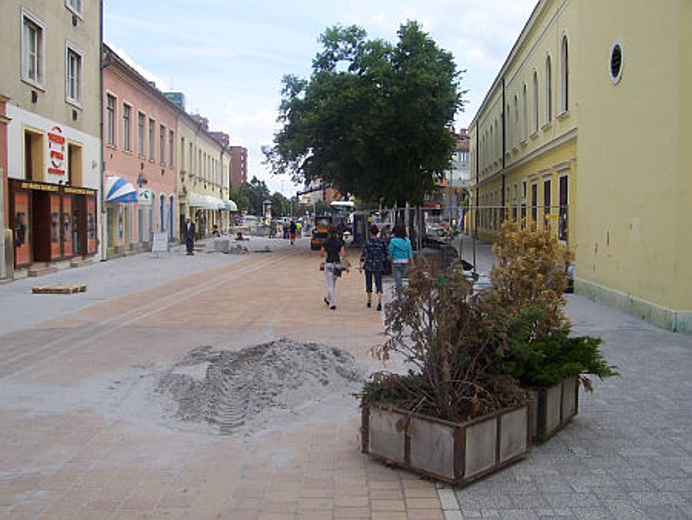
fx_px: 680
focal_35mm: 34
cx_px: 346
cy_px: 260
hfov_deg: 53.9
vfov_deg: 41.8
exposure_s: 1/350
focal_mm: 5.6
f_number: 5.6
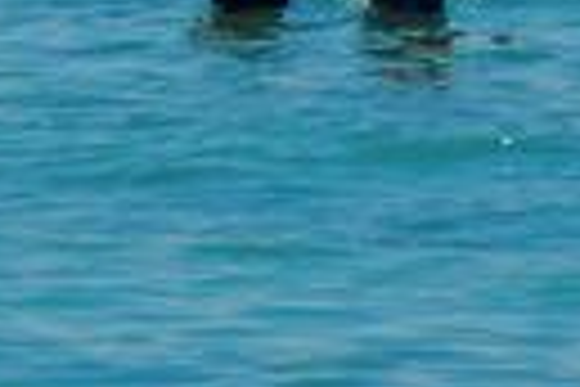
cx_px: -418
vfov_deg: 1.3
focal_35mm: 1083
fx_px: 17447
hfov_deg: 1.9
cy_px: -590
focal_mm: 200
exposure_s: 1/640
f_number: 13
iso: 200
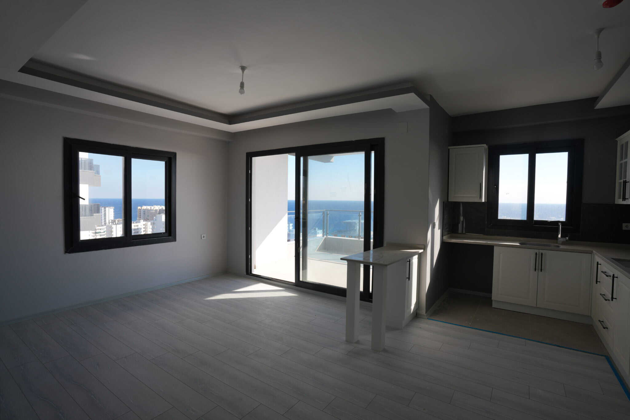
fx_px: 297
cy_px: 210
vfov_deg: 70.4
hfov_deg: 93.3
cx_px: 315
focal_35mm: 17
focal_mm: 17
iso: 100
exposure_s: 1/160
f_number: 6.3
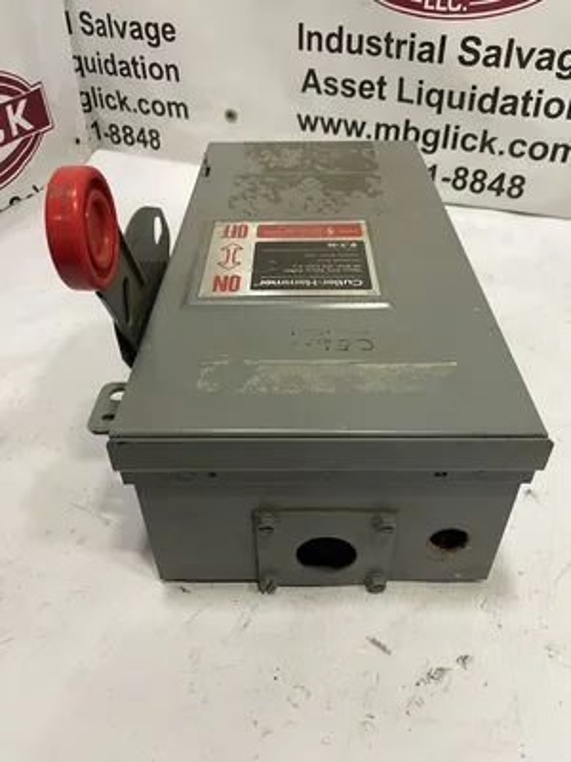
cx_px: 286
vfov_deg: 67.3
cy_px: 381
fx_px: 572
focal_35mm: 26
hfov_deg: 53.1
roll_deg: -0.4
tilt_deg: -40.8
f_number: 1.6
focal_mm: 4.2
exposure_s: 1/60
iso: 160
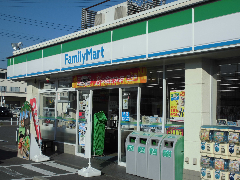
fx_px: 340
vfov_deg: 29.7
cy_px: 90
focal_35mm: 49
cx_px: 120
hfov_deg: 38.9
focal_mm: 8.9
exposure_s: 1/800
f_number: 4.8
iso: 100
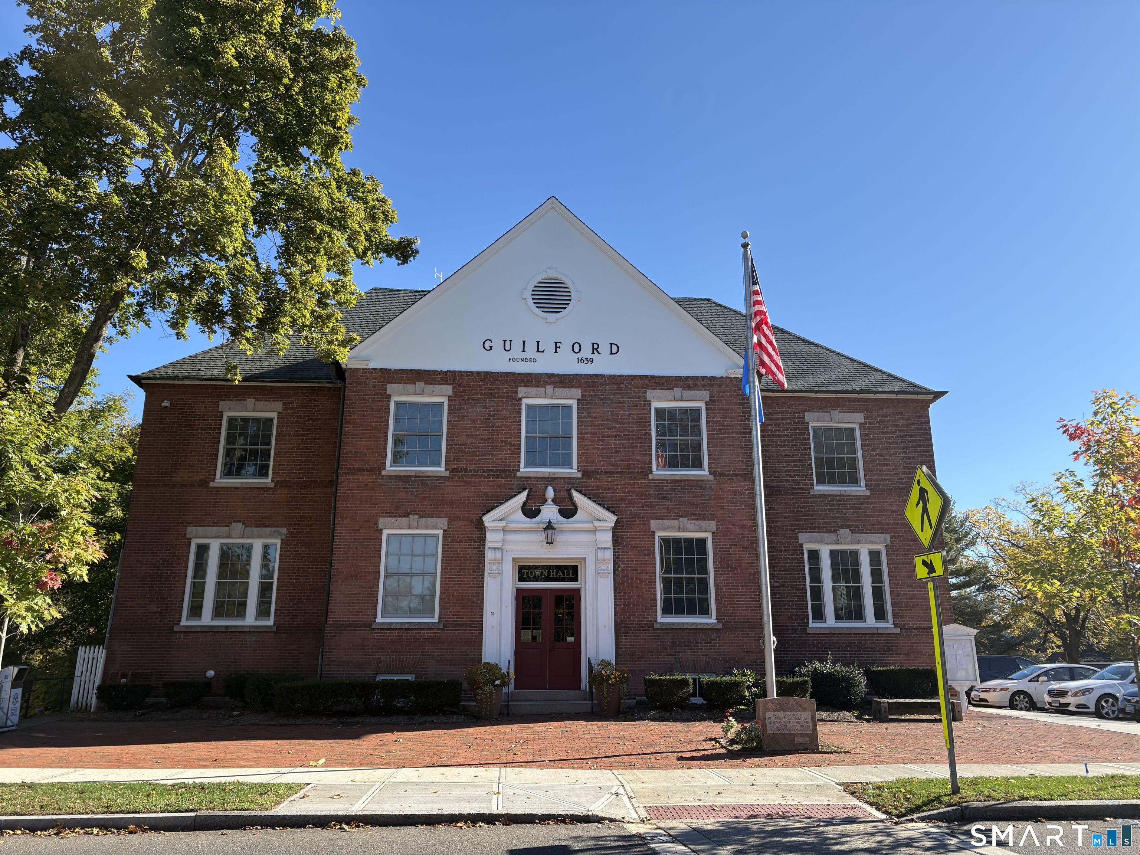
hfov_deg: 67.3
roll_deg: +0.5
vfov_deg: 53.1
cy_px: 428
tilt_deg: +15.9
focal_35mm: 26
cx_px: 570
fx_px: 856
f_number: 1.6
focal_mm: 5.96
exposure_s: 1/1751
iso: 50
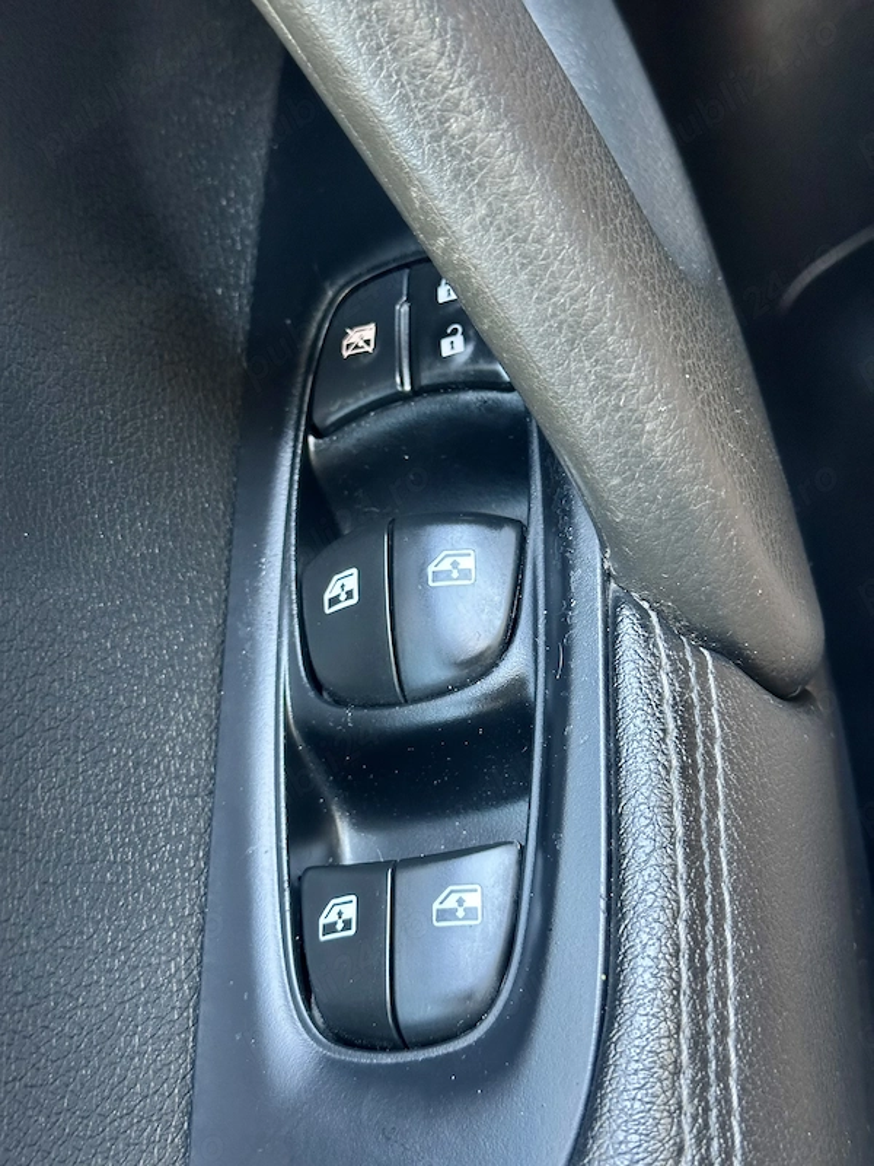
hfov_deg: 30.3
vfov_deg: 39.7
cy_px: 583
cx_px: 437
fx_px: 1616
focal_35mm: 48
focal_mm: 6.86
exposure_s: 1/40
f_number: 1.78
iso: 320
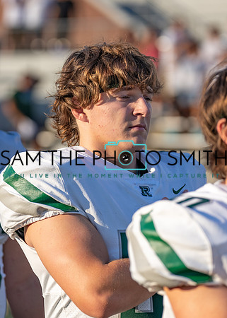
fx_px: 1786
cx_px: 122
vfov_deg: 10.2
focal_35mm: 198
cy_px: 138
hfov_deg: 7.3
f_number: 2.8
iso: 100
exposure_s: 1/1600
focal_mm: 118
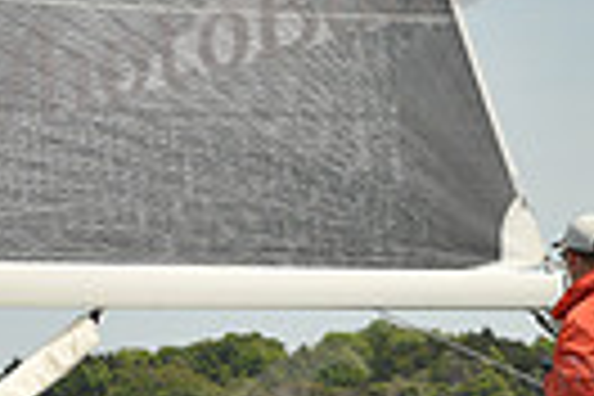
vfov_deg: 4.4
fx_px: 5082
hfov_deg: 6.6
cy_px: 605
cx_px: 837
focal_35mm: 308
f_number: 9
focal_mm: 70
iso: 400
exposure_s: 1/1600
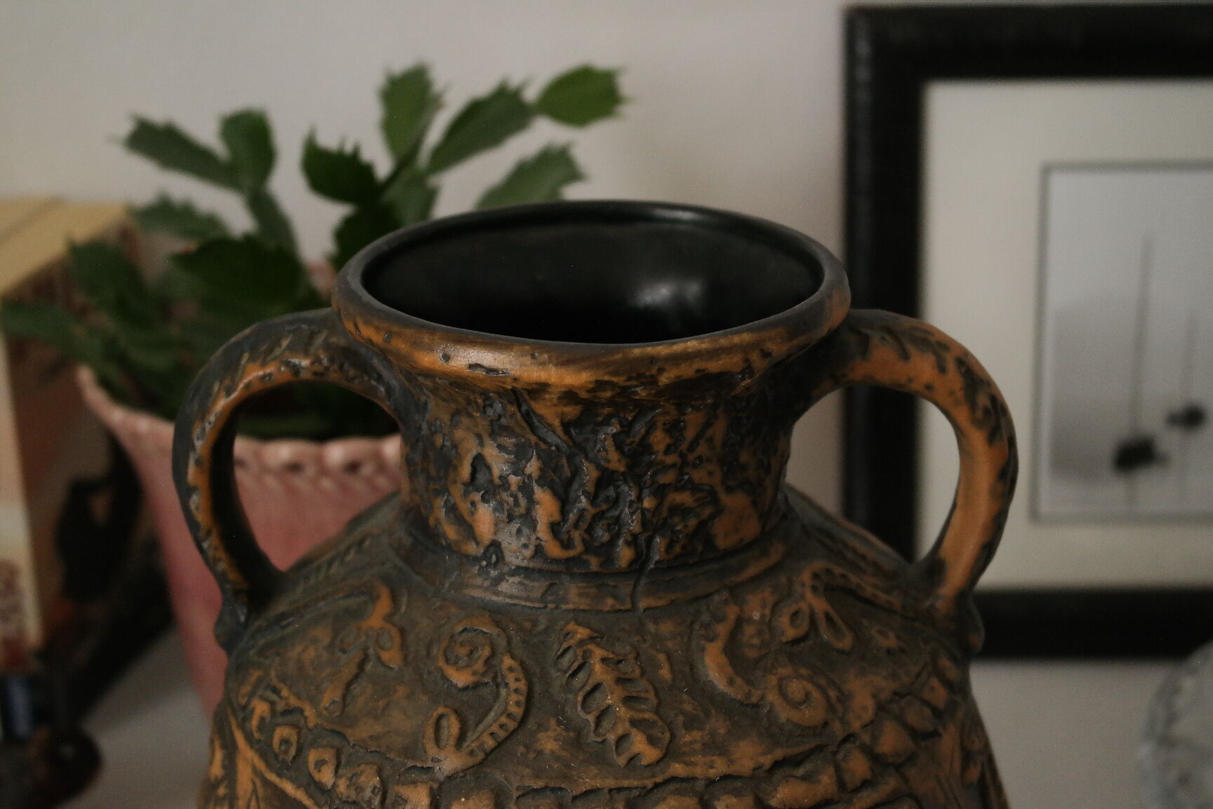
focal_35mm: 58
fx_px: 1954
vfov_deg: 23.4
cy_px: 404
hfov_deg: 34.5
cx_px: 606
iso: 1600
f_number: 5.6
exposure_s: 1/30
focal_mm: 38
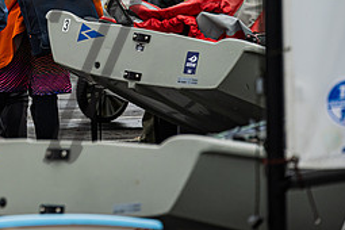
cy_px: -24
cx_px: -16
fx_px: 4360
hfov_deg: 4.5
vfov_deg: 3.0
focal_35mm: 455
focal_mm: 200
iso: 320
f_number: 6.3
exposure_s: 1/800
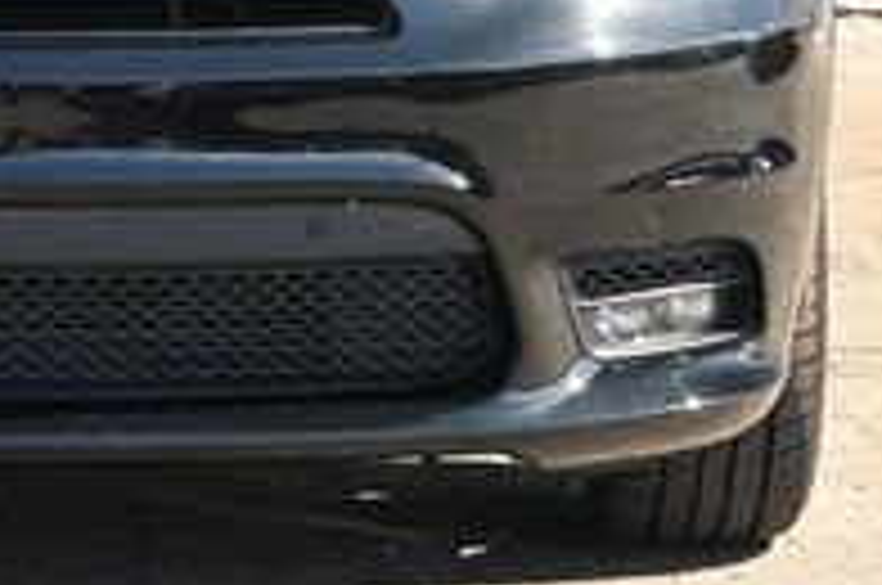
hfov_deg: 9.7
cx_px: 18
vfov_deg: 6.4
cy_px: -182
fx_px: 5152
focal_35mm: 211
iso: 400
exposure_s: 1/160
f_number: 6
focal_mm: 43
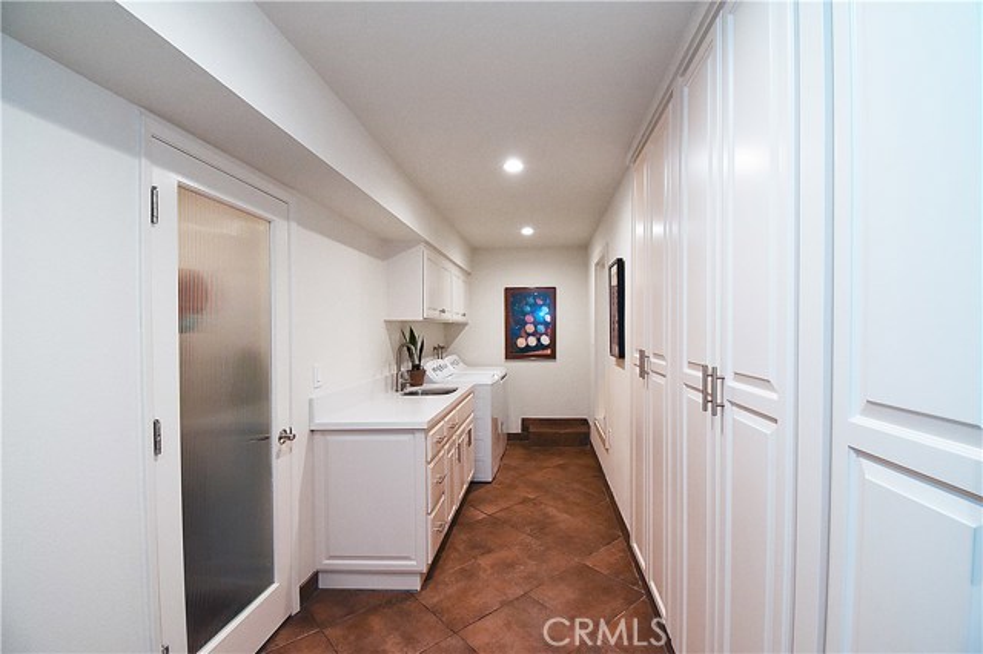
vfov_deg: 77.3
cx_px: 492
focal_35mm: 15
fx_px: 409
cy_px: 327
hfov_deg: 100.4
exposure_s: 1/60
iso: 1000
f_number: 8
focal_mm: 10
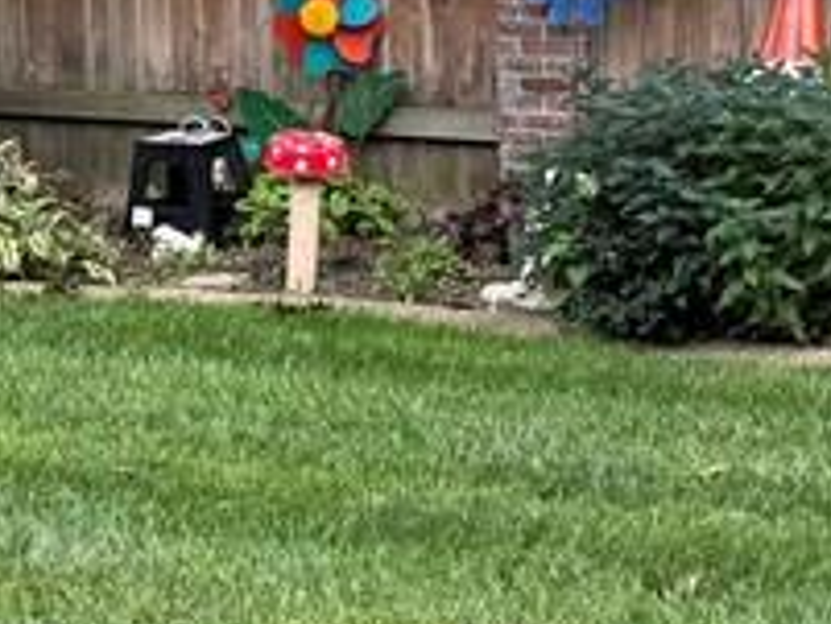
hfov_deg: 15.6
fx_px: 2931
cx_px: 988
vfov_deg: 12.1
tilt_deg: -5.7
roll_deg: +0.0
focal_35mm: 122
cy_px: 91
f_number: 1.78
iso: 80
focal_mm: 6.76
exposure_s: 1/539
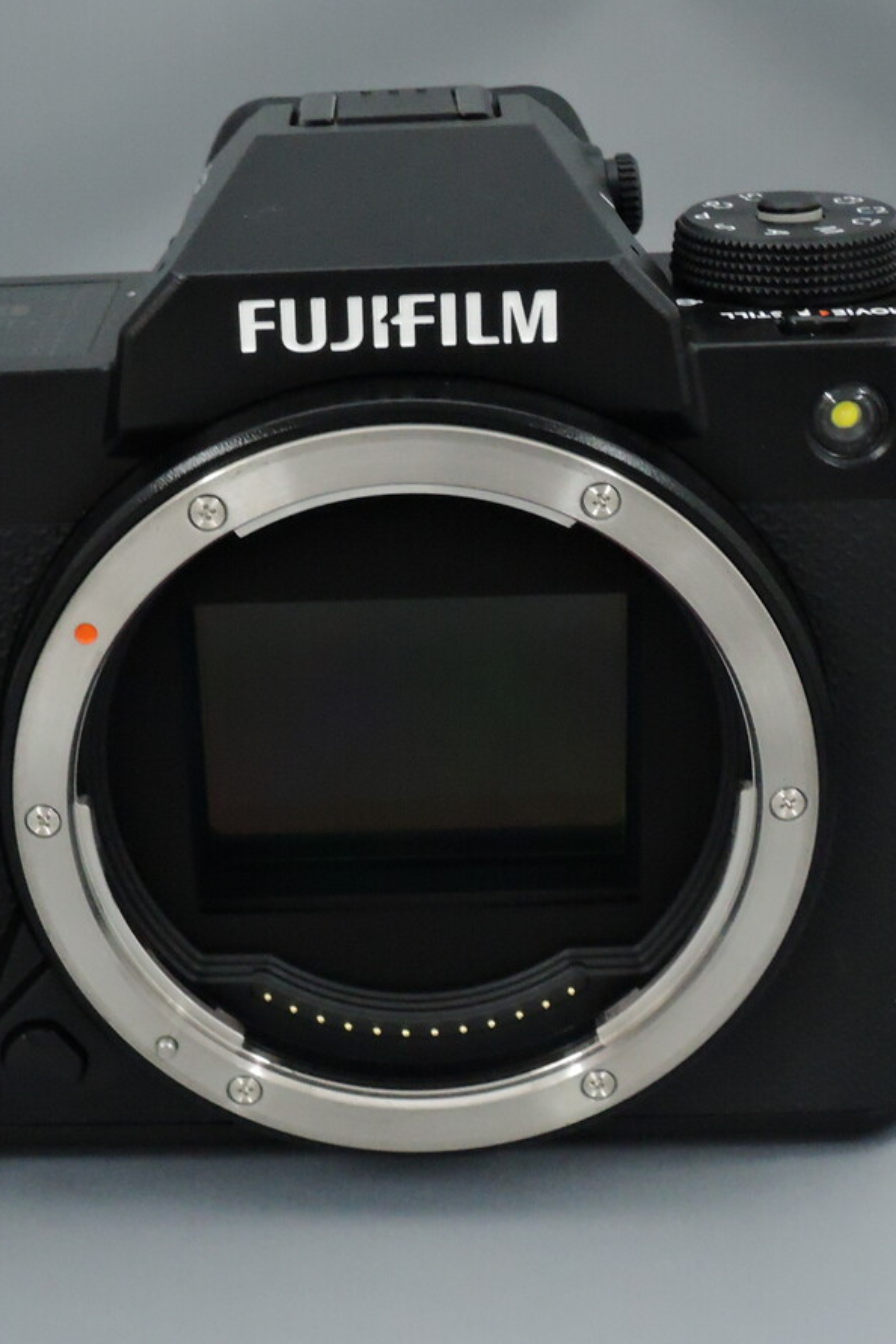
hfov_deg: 19.4
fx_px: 2613
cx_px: 262
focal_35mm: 70
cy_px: 673
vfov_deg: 28.8
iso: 1600
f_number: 5.6
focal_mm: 10.7
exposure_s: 1/125
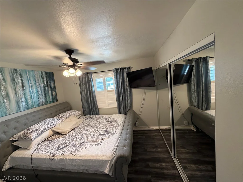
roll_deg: +6.7
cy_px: 91
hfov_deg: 102.1
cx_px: 122
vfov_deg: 85.7
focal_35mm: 14
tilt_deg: -4.4
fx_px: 98
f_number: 2.2
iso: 250
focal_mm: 2.22
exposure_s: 1/60
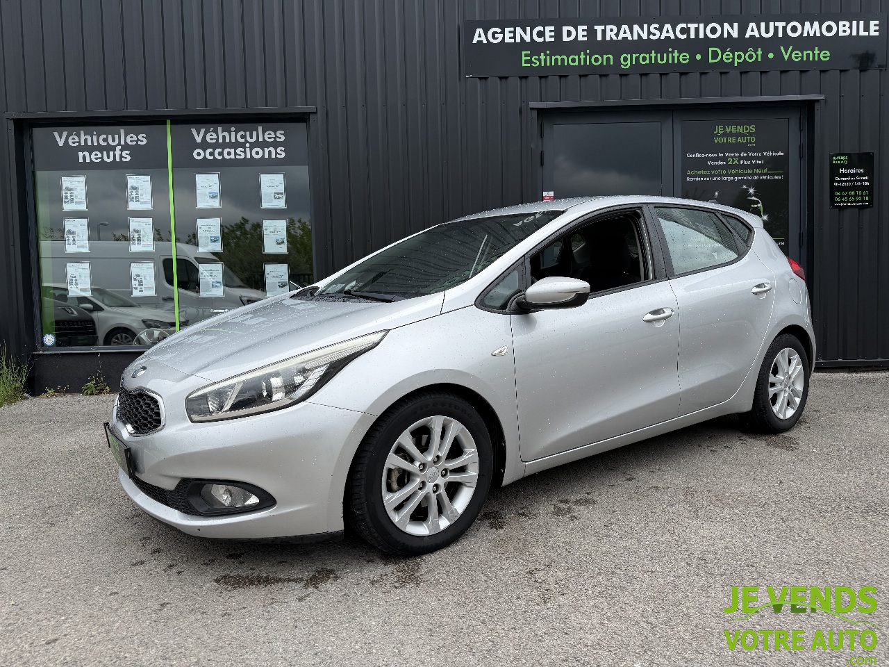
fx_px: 616
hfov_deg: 71.6
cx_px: 444
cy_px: 334
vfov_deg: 56.8
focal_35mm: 24
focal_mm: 6.76
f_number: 1.78
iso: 80
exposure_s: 1/4167
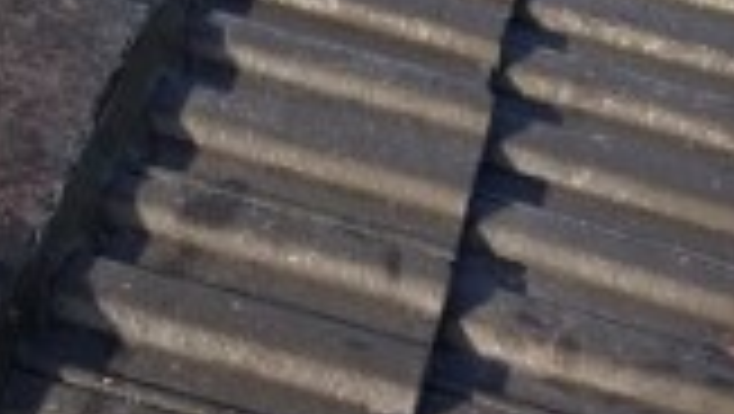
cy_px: -90
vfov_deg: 8.7
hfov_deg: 15.5
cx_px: 281
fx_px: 2688
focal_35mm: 138
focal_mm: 6.3
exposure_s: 1/3687
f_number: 1.7
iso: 80
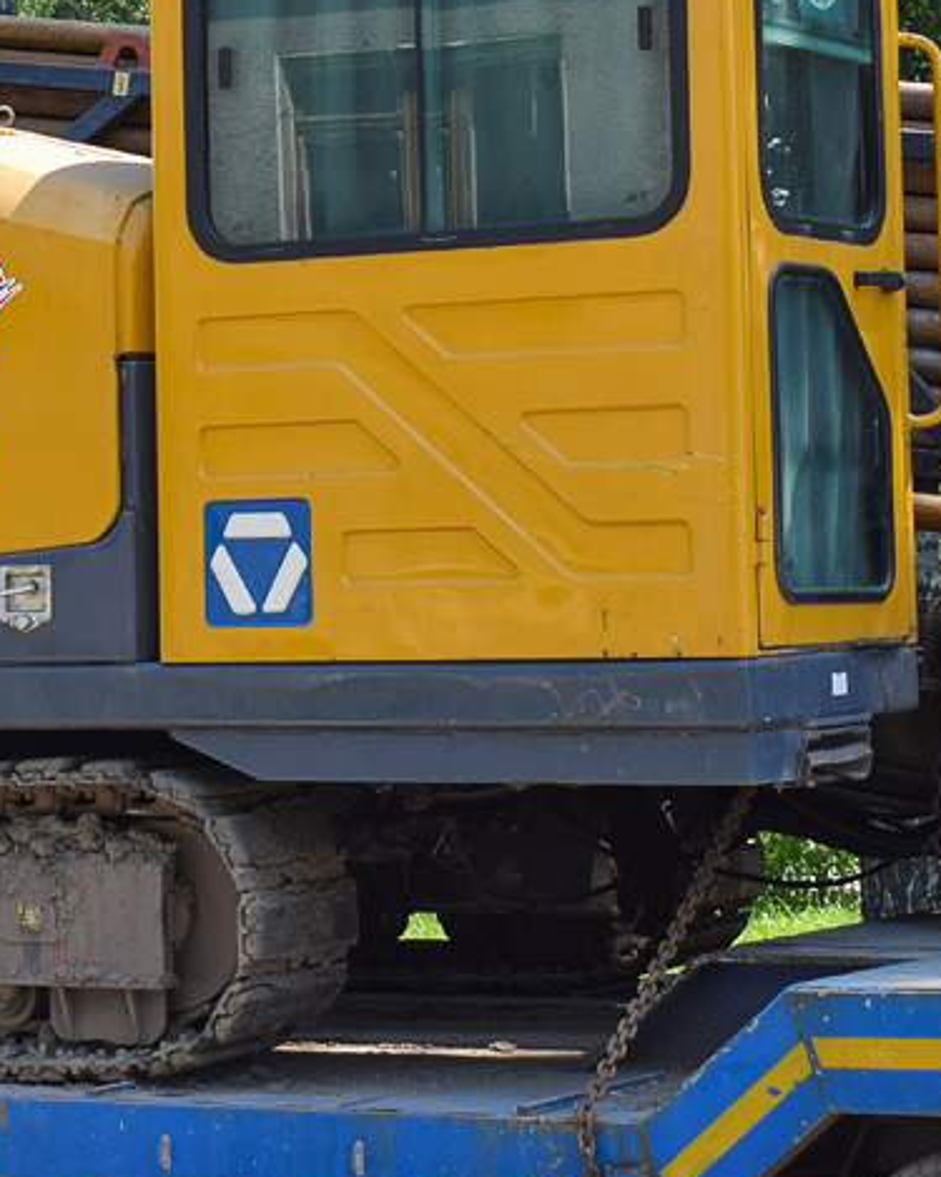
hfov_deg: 14.2
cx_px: 196
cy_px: 331
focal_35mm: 108
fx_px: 3761
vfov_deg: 17.7
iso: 200
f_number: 5.6
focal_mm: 30
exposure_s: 1/320
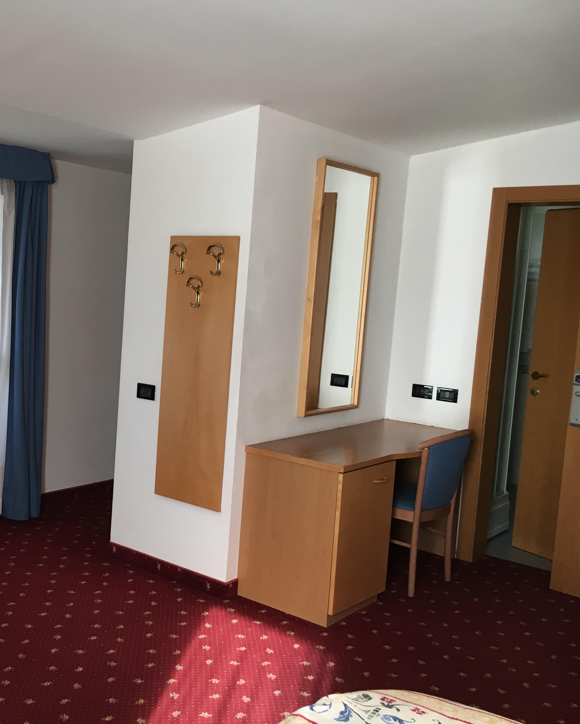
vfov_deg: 47.9
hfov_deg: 37.6
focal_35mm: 38
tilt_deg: -5.0
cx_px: 105
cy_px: 360
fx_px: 815
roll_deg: -2.7
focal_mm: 4.15
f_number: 2.2
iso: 25
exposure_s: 1/33
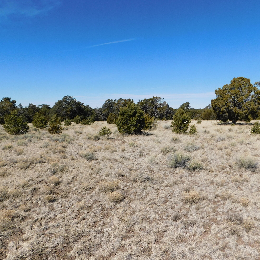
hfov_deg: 57.3
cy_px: 129
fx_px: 238
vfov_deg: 57.3
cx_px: 134
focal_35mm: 28
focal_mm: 4
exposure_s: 1/640
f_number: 6
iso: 125
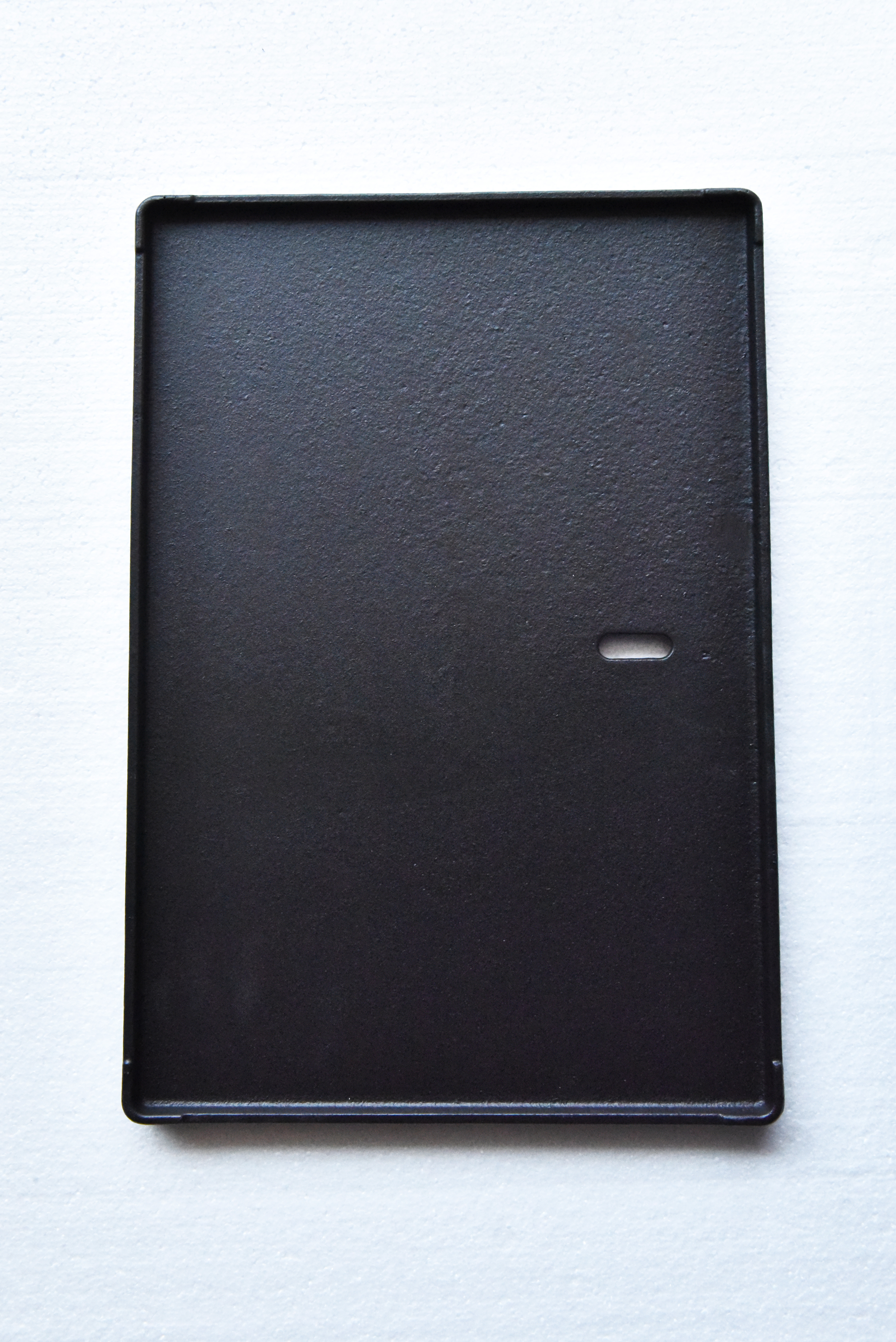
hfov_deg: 38.9
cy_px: 671
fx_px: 1268
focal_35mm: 34
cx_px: 448
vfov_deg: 55.8
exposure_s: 1/1600
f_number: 16
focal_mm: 34
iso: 10000
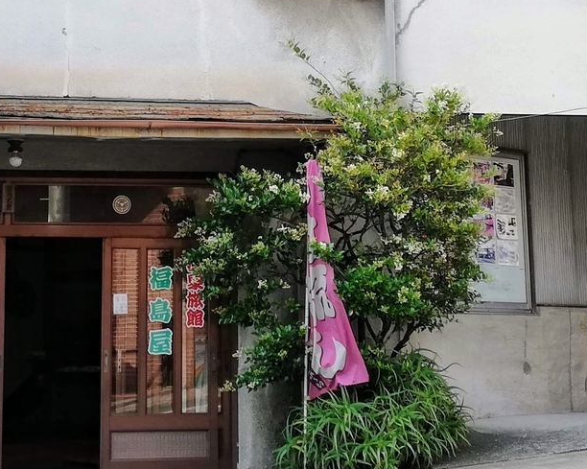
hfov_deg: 21.2
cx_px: 198
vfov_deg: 16.8
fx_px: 1563
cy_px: 50
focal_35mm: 90
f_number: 2.2
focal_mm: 3.81
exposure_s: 1/131
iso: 50
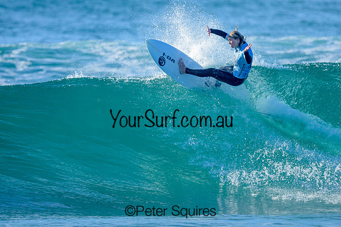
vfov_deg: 1.3
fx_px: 10404
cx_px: 205
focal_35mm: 1098
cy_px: 100
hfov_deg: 1.9
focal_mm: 800
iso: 450
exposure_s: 1/2000
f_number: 6.3
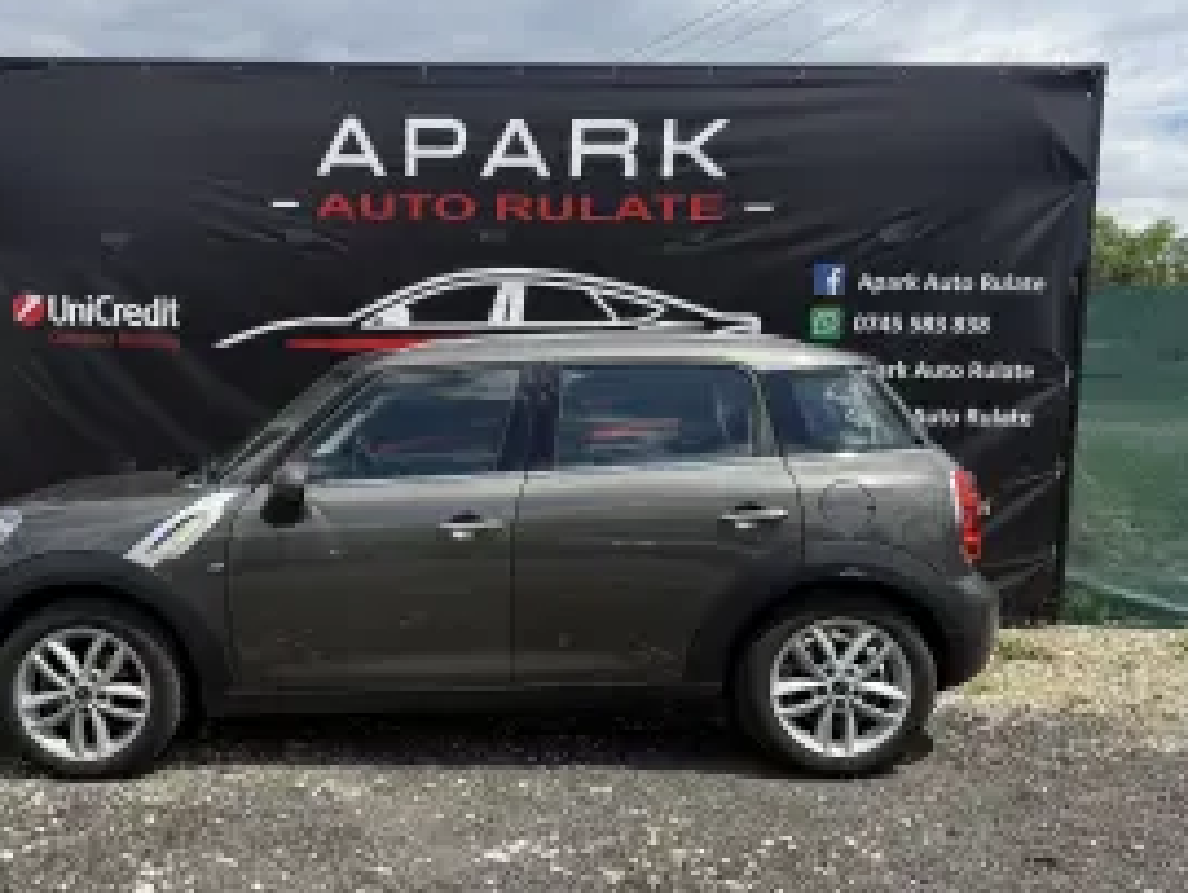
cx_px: 453
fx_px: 1099
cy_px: 501
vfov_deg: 44.1
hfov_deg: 56.2
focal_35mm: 32
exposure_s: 1/3759
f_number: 1.78
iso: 80
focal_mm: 6.76
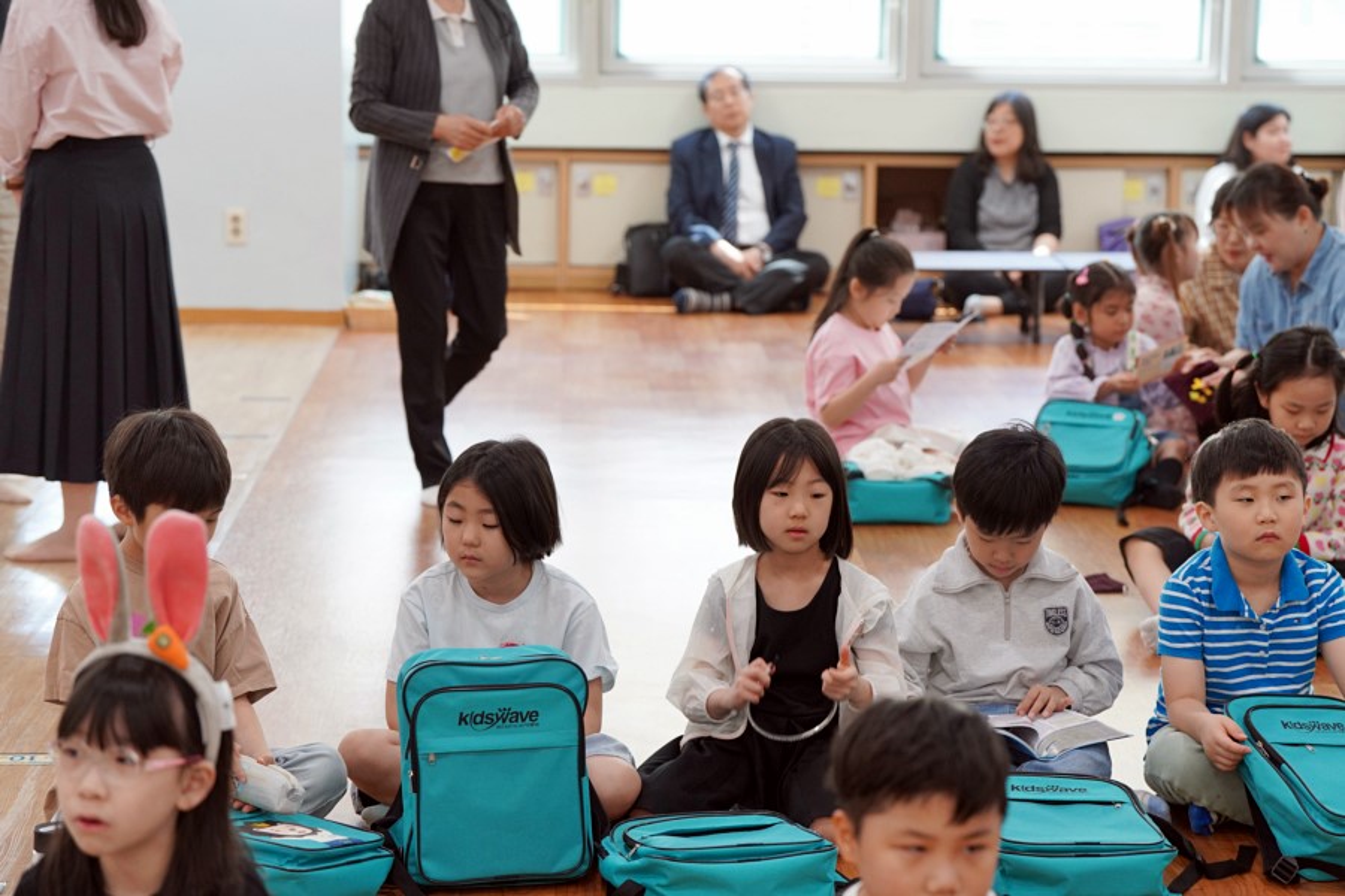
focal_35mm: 81
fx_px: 3026
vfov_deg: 16.9
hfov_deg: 25.1
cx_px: 672
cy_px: 448
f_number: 4
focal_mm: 81
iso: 1250
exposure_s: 1/160
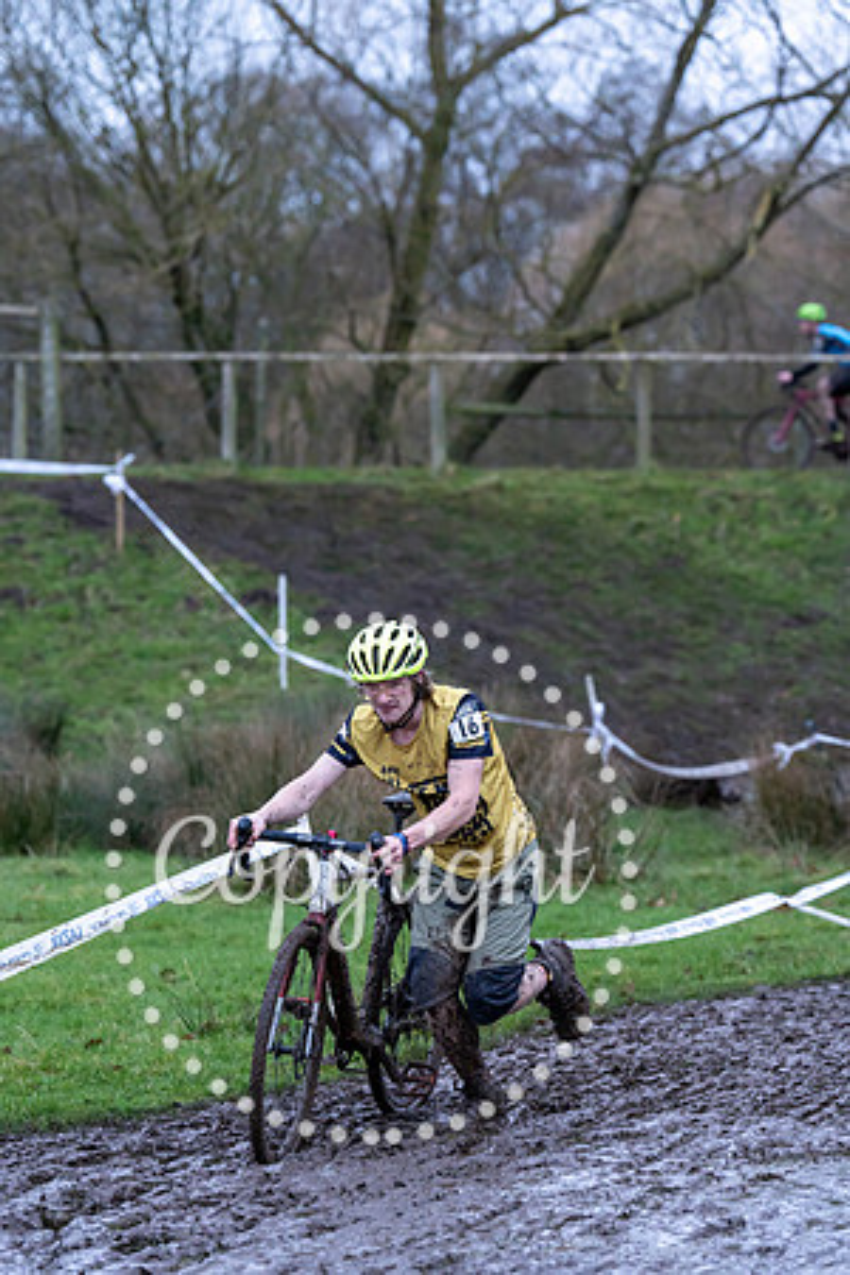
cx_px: 425
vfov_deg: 14.8
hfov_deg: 9.9
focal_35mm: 139
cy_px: 638
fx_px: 4923
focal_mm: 139
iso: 6400
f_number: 4
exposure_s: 1/500
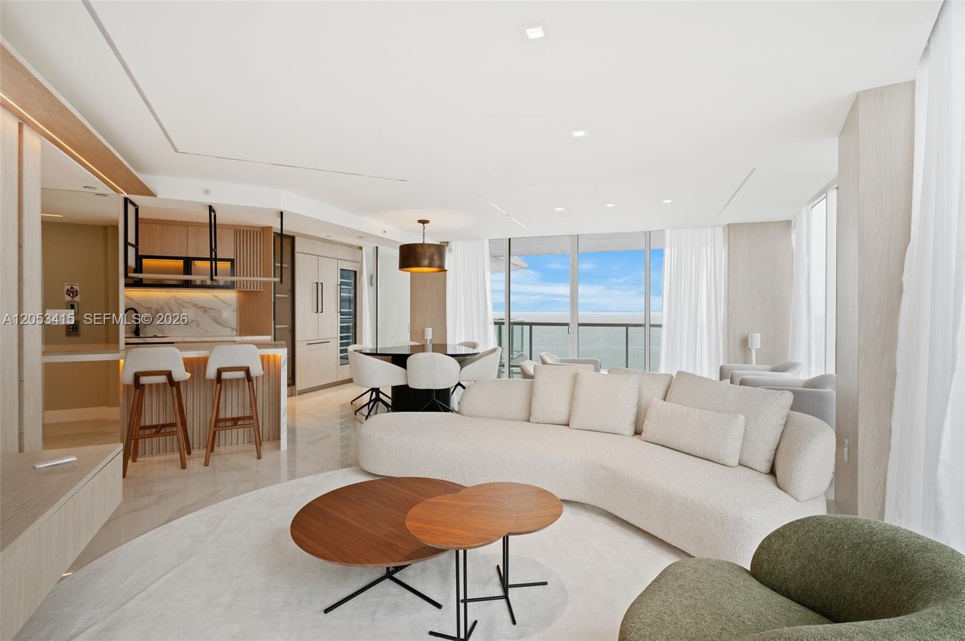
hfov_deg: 96.8
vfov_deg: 73.6
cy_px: 320
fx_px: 428
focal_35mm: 16
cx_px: 482
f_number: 8
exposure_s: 1/25
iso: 200
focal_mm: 16
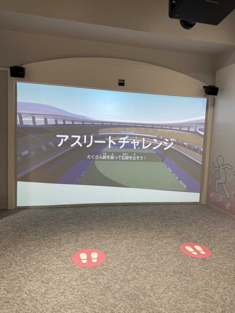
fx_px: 217
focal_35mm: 24
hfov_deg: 56.8
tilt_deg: -4.0
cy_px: 156
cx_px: 118
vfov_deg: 71.6
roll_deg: -2.8
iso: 100
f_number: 1.78
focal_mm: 6.76
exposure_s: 1/120
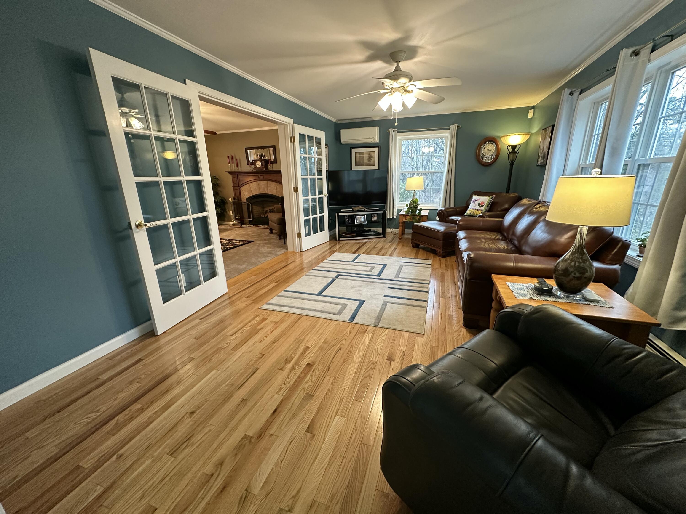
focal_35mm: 14
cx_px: 343
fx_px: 277
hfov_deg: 102.1
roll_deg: +0.6
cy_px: 257
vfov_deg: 85.7
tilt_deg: -17.3
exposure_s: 1/60
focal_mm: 2.22
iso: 320
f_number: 2.2
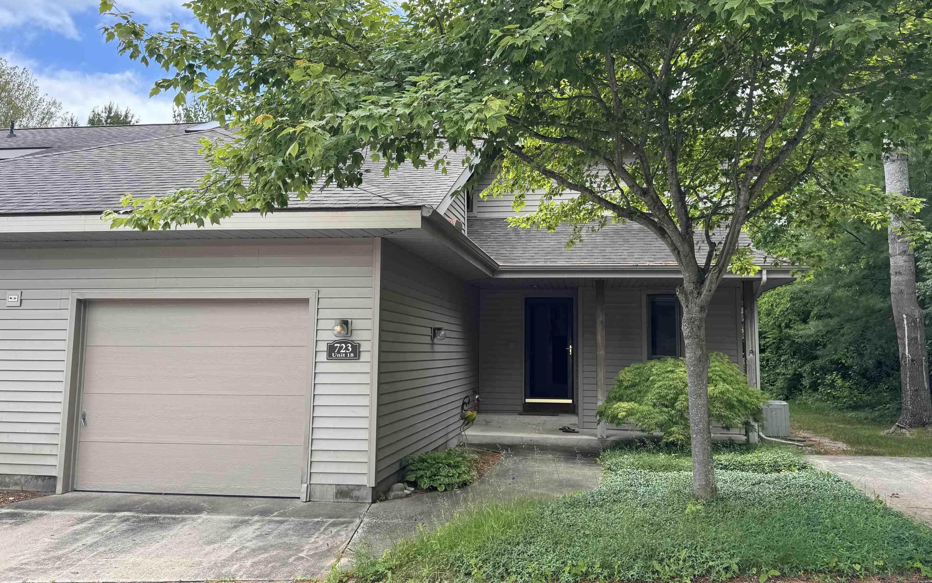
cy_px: 268
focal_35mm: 28
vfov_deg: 44.5
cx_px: 493
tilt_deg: +6.2
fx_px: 711
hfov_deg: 66.4
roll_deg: -0.8
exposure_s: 1/822
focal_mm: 6.76
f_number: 1.78
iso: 80
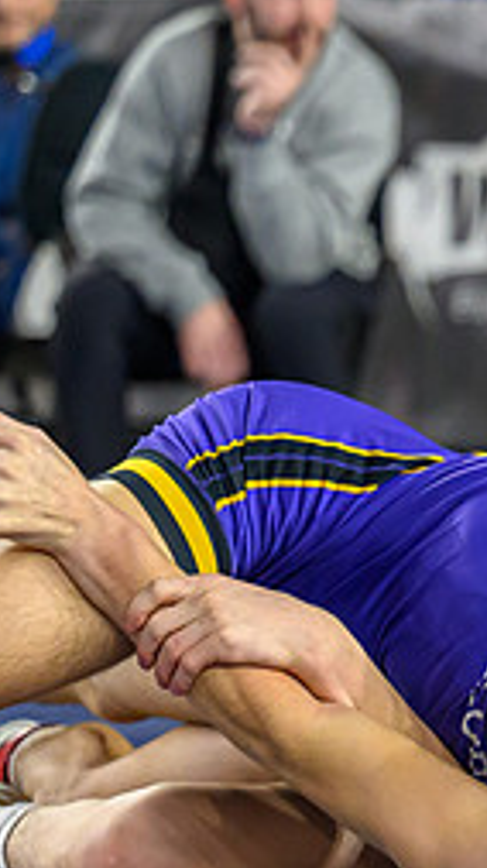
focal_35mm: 412
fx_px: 9474
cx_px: 1175
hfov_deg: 2.9
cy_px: 830
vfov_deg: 5.2
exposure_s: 1/800
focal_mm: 101
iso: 2000
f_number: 2.8
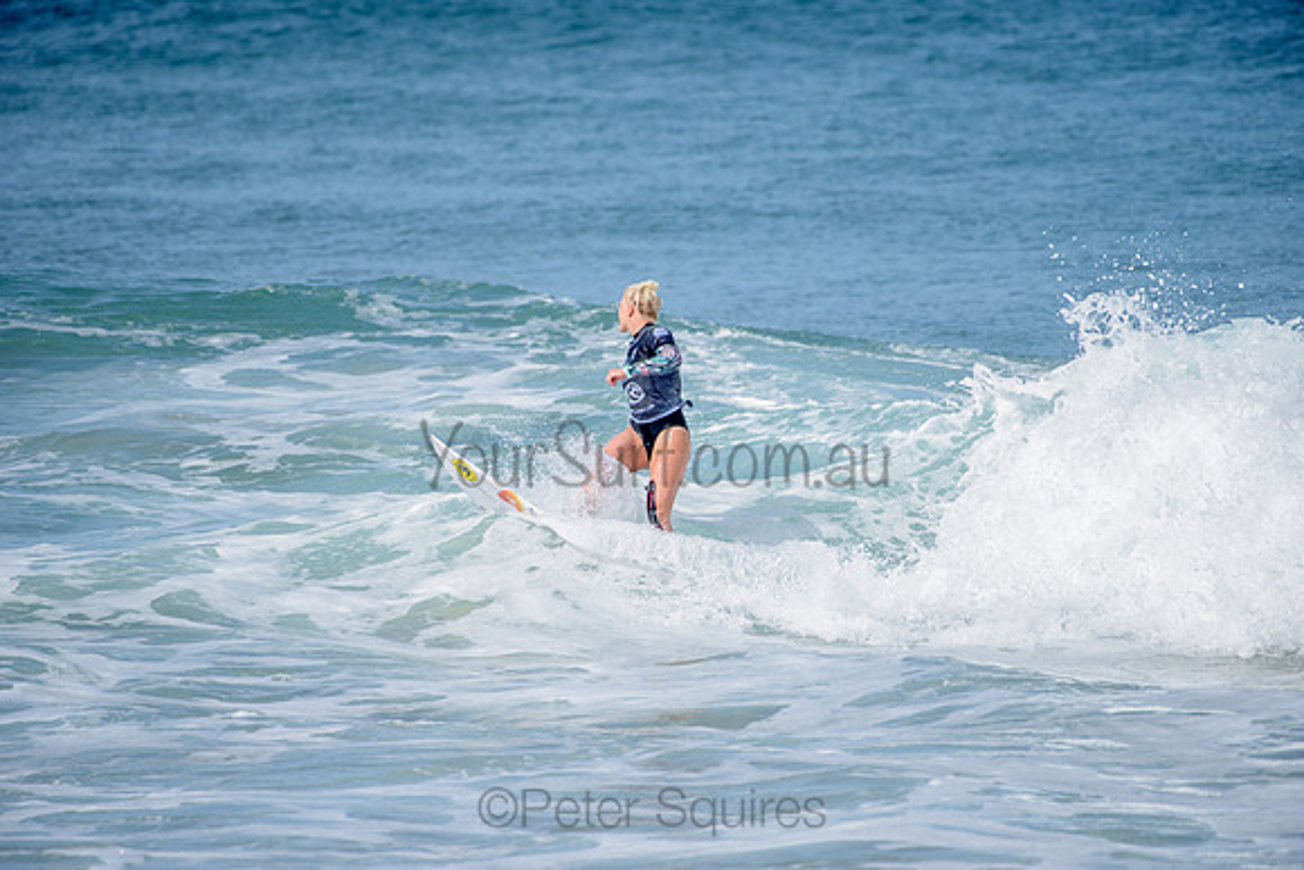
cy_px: 435
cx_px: 652
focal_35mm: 500
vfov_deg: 2.8
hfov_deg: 4.1
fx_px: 18114
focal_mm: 500
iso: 250
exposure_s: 1/2500
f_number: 6.3
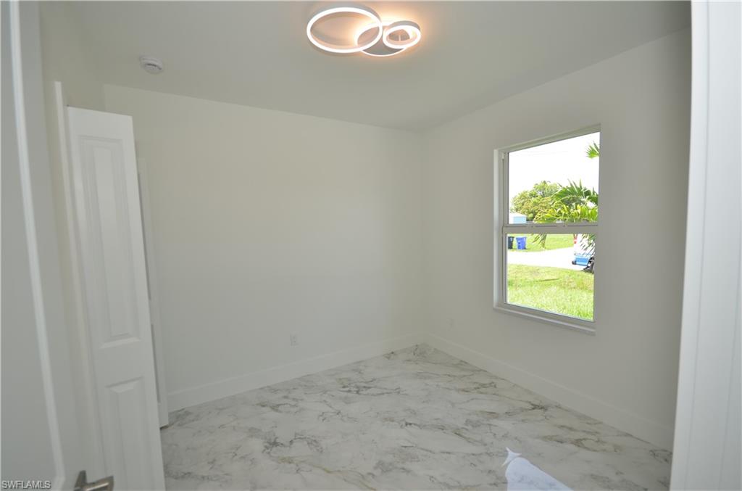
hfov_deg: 100.5
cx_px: 371
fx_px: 308
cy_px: 246
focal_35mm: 15
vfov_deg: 77.0
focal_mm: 10
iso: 200
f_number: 5.6
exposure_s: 1/125
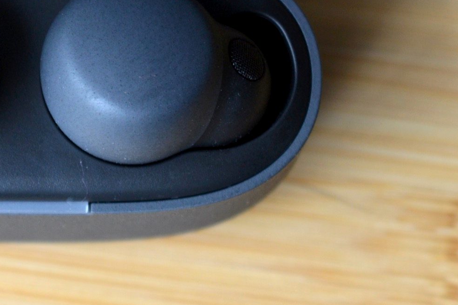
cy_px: 18
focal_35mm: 209
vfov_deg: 6.5
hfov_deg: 9.8
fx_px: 2662
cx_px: 53
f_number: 5.6
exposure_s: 1/25
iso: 400
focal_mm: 55
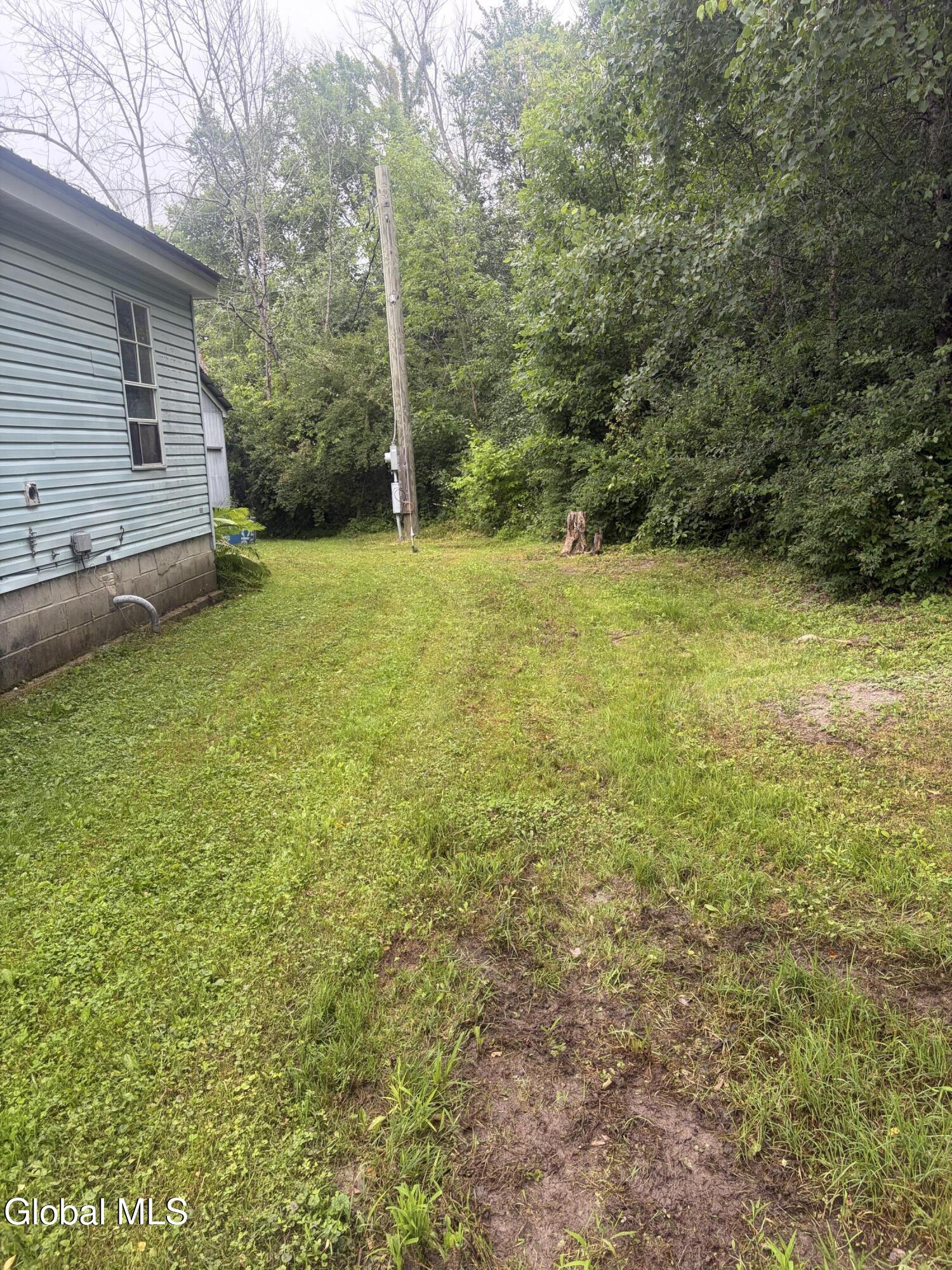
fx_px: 953
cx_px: 476
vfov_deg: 67.3
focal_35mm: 26
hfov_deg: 53.1
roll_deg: +2.9
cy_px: 635
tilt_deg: -10.9
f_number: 1.6
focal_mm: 5.96
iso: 64
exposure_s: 1/345
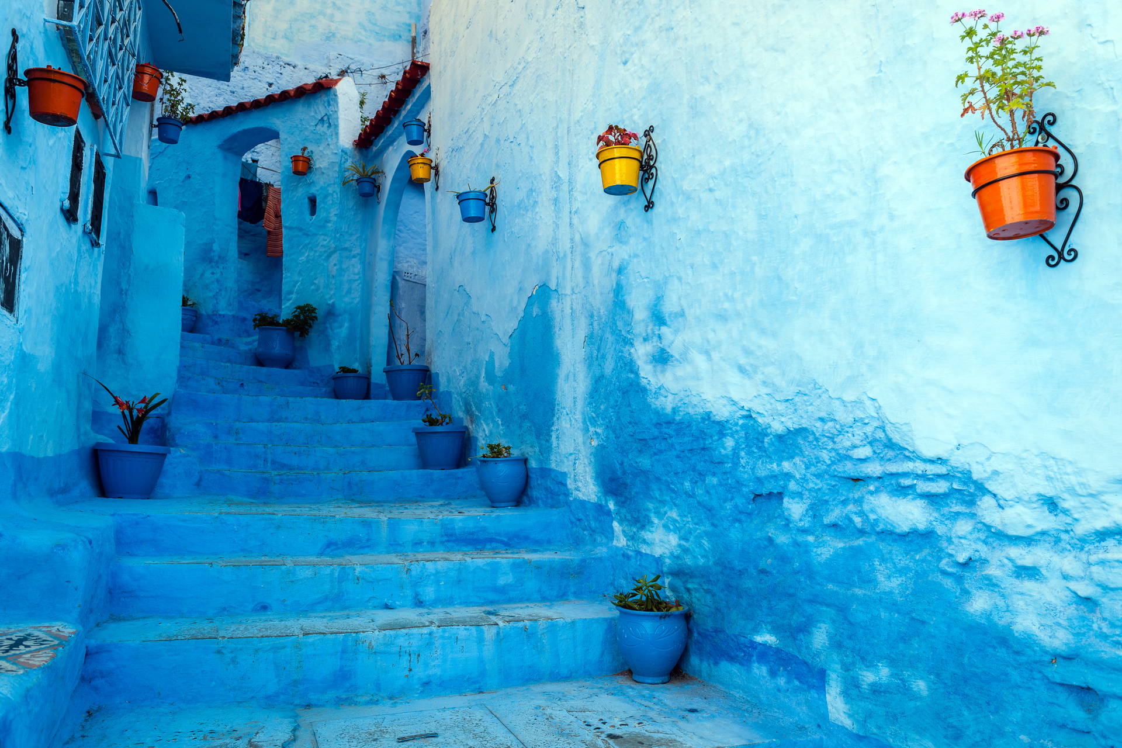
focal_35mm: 29
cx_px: 561
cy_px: 374
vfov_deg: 45.0
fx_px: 904
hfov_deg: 63.7
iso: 250
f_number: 7.1
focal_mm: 29
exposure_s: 1/200
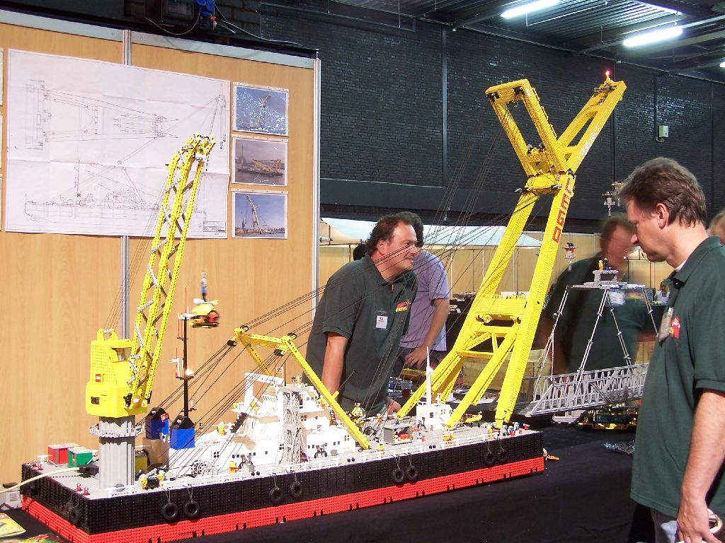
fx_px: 901
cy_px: 272
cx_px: 362
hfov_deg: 43.9
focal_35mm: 43
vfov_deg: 33.6
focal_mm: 7.1
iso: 80
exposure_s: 1/2
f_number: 2.9
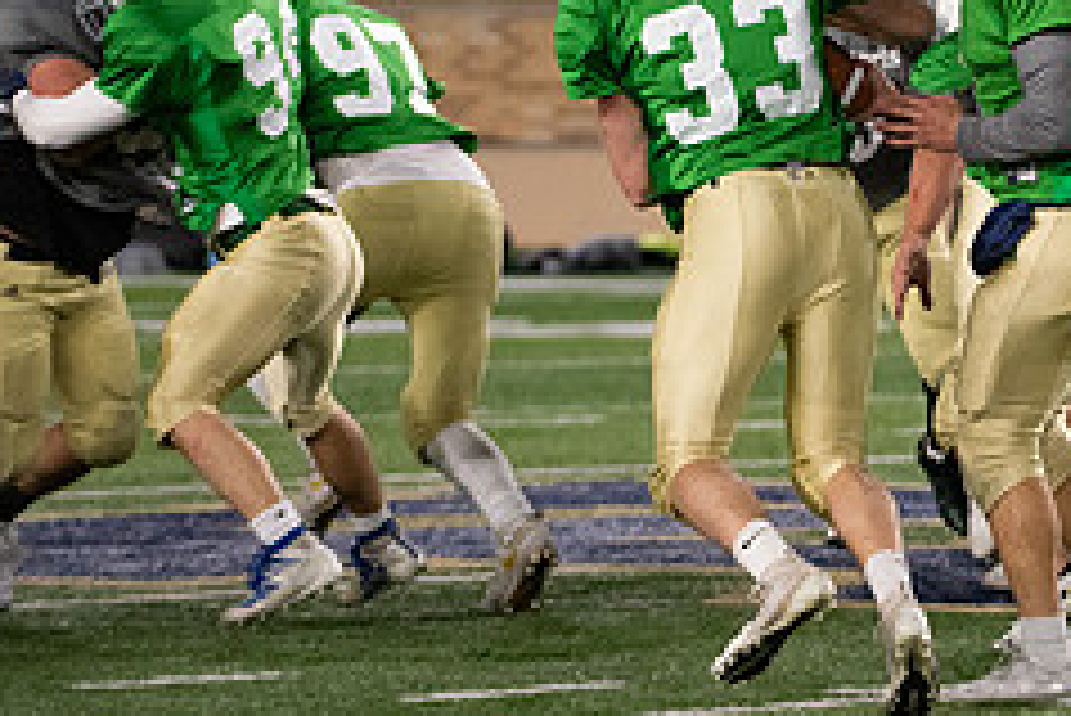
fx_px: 14496
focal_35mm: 487
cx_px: 963
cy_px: 146
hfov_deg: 4.2
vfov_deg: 2.8
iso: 3600
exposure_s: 1/500
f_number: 4
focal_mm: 200
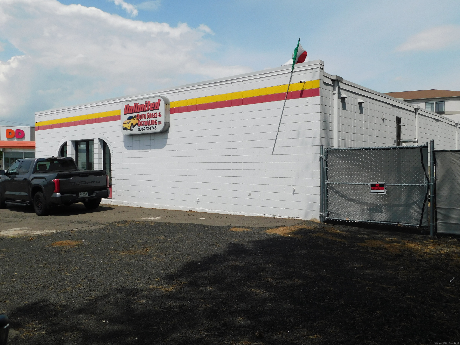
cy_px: 172
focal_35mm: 30
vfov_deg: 46.8
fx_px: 399
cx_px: 230
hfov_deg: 60.0
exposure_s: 1/500
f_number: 6.4
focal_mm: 5.3
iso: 125
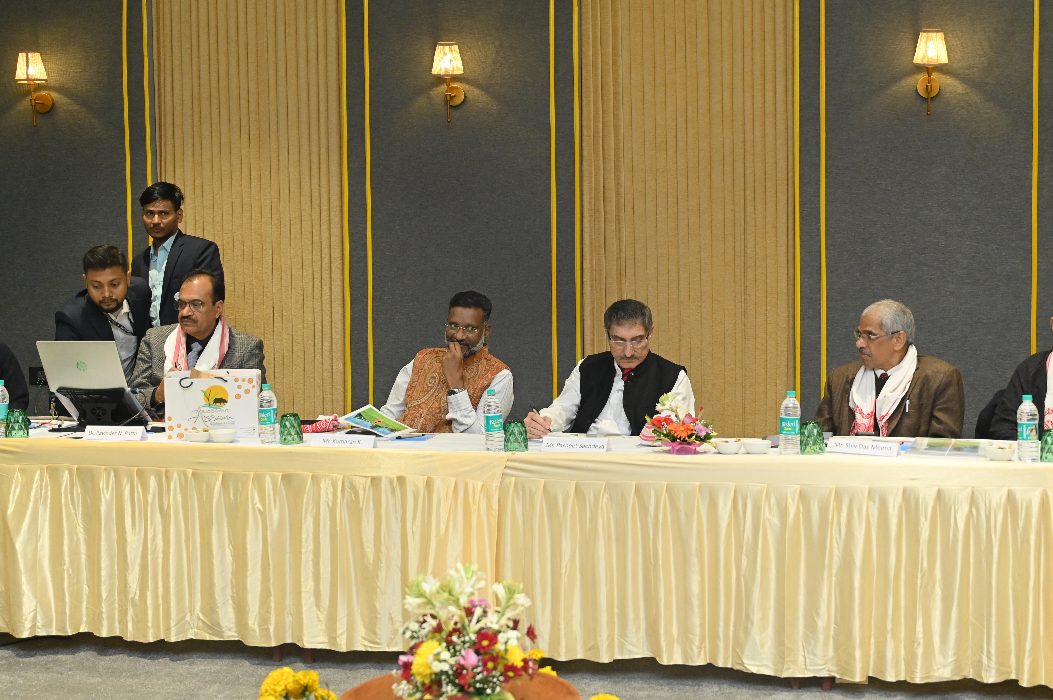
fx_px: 1432
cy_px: 325
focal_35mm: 49
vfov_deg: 27.5
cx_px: 597
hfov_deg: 40.3
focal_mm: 43
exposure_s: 1/100
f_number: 4
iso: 2000
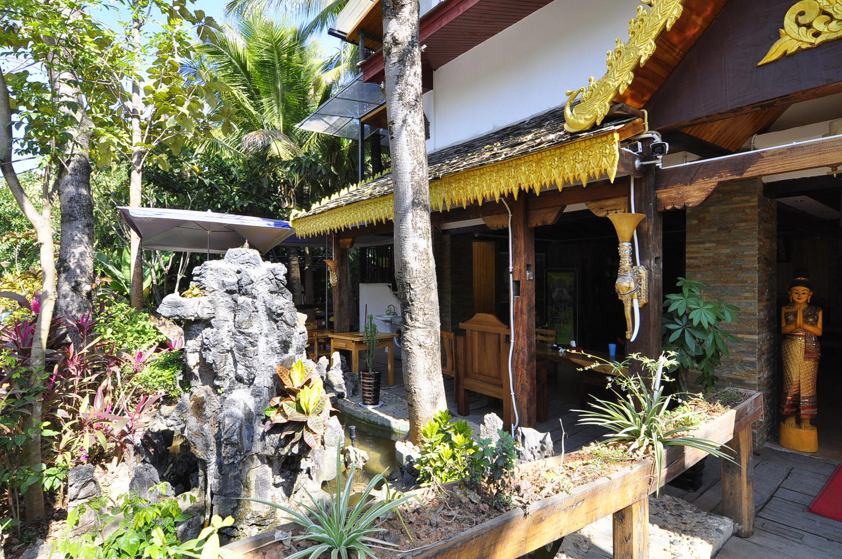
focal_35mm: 18
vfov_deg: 67.3
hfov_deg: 90.1
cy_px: 280
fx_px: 421
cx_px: 421
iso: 400
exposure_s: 1/160
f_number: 8
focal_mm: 12
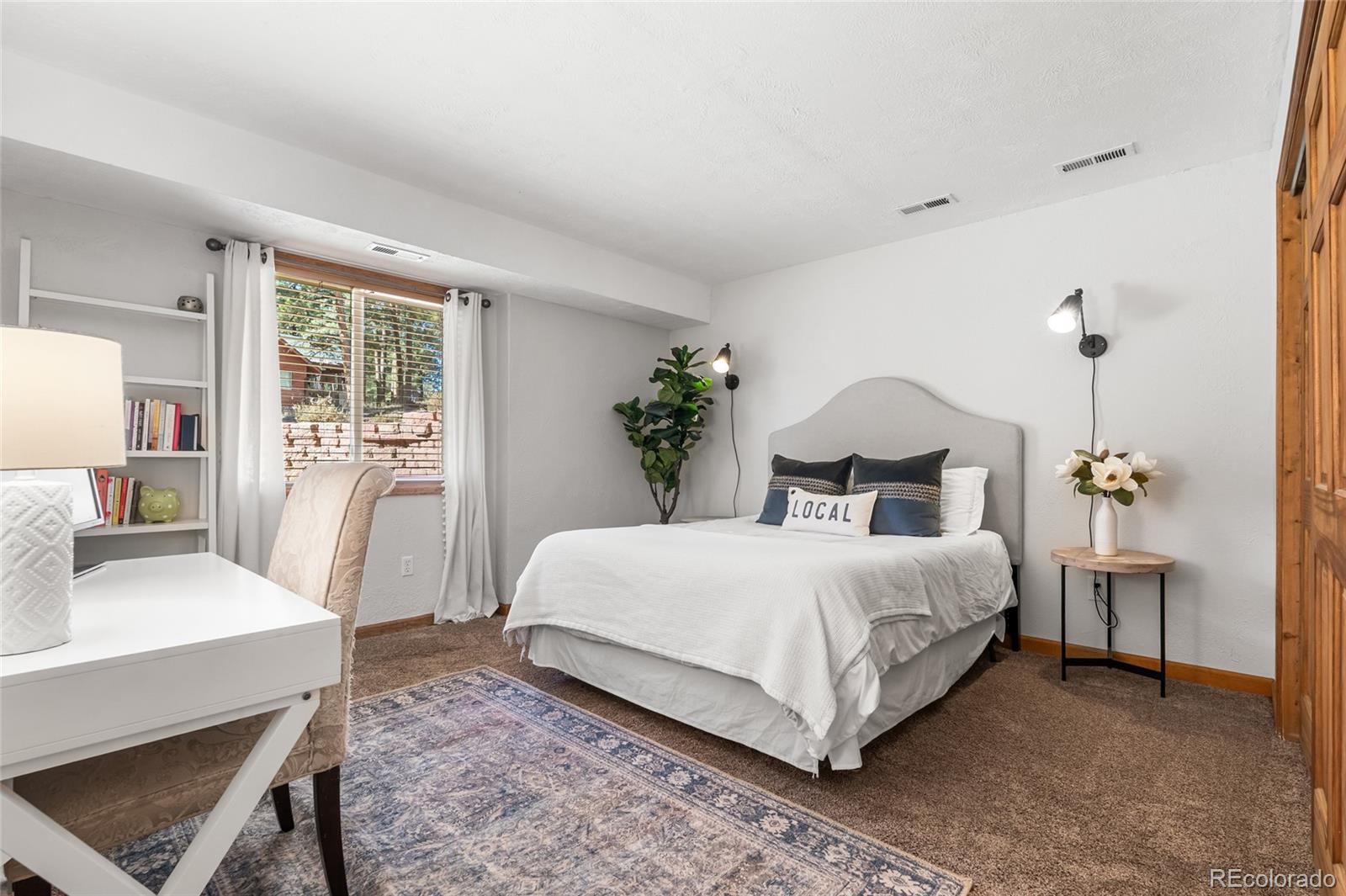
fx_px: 617
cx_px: 673
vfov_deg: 72.0
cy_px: 448
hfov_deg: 95.0
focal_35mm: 16
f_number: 8
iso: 400
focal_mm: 16.5
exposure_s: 1/2
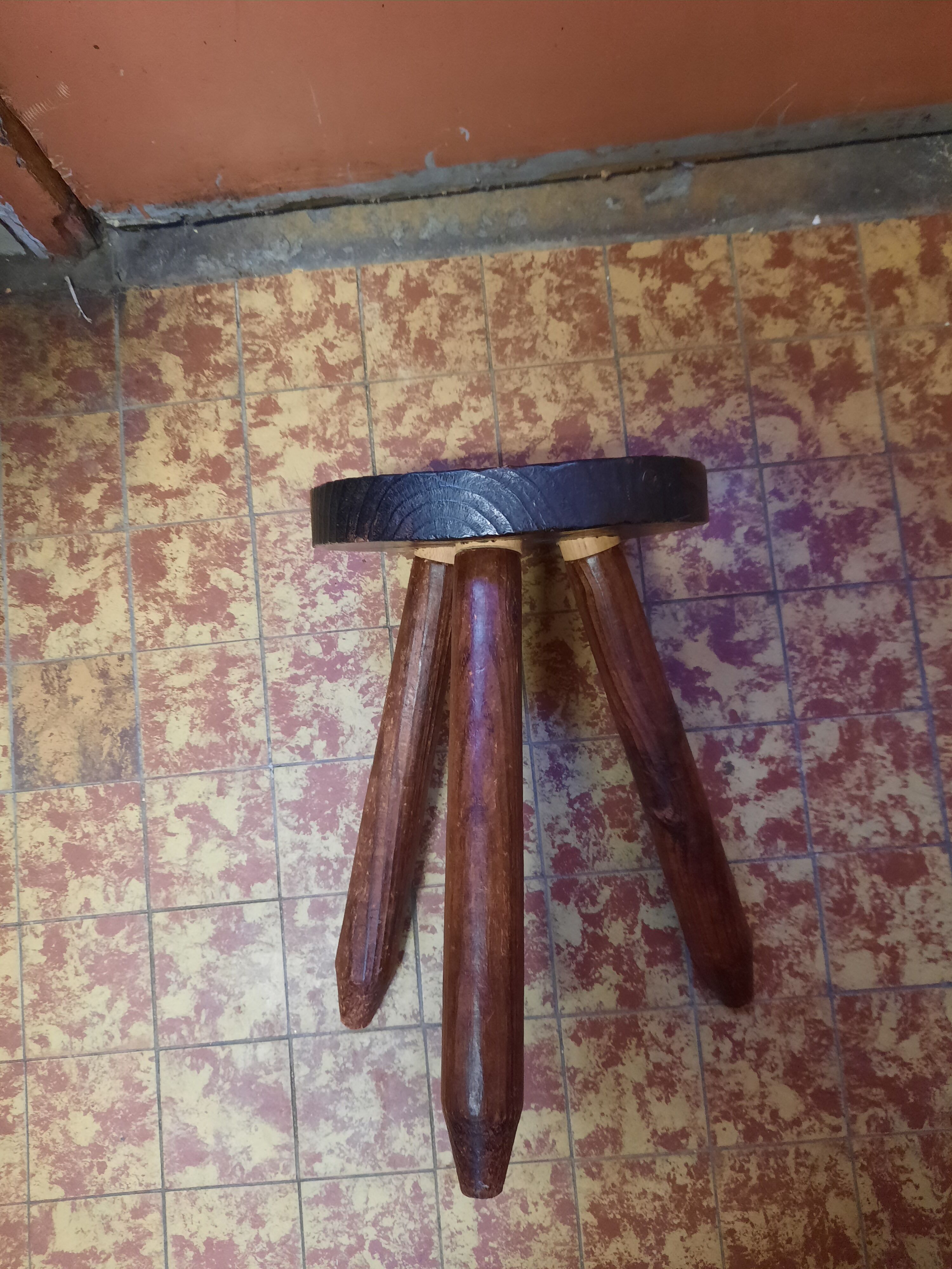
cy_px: 634
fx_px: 917
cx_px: 476
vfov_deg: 69.4
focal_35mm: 25
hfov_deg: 54.9
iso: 500
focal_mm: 4.6
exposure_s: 1/25
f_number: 2
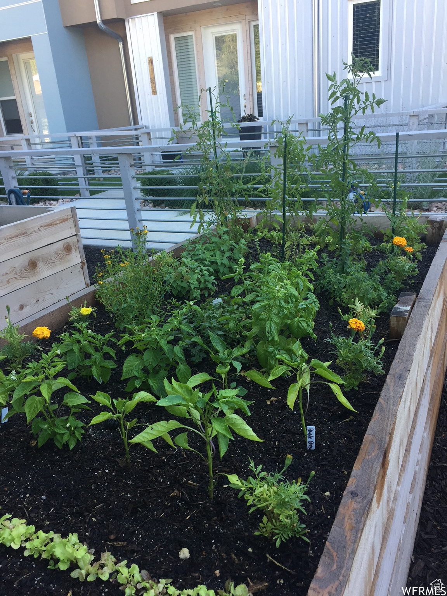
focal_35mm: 29
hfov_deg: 48.2
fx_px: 499
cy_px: 298
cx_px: 224
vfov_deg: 61.7
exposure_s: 1/120
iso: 50
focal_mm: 4.15
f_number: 2.2
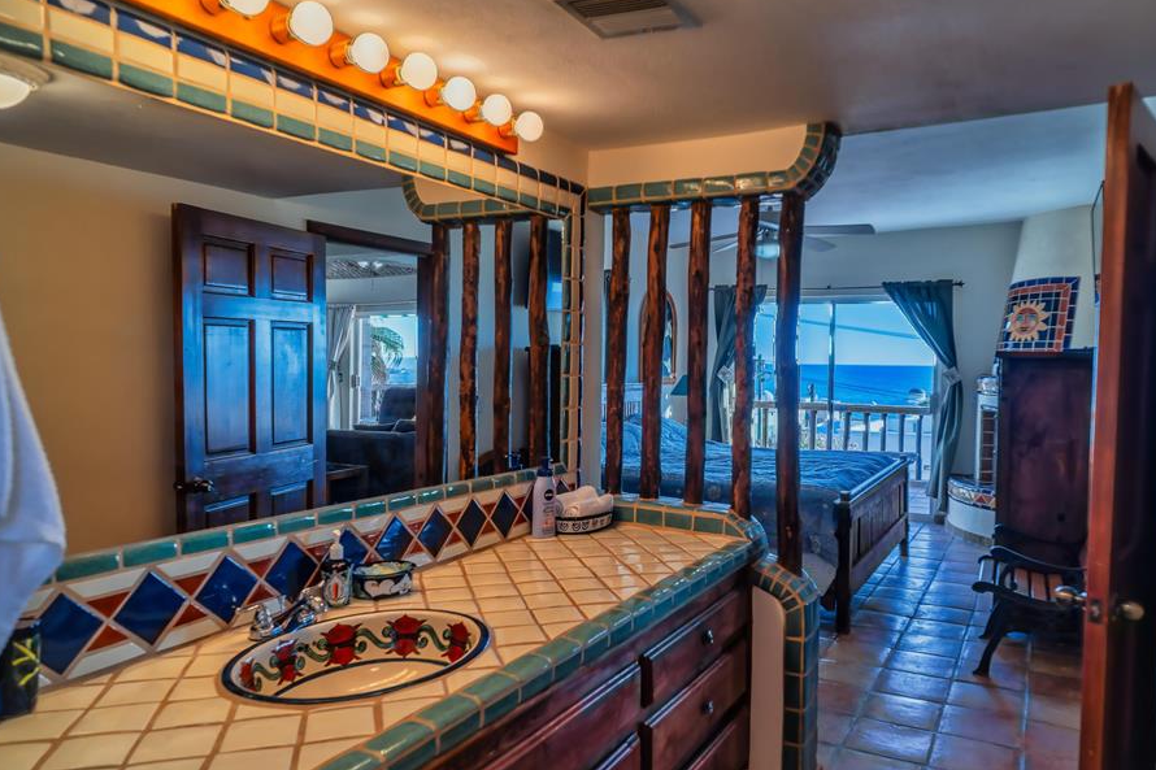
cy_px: 404
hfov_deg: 75.9
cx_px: 629
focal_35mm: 23
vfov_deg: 55.1
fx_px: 738
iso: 250
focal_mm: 20
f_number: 4
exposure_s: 1/2000
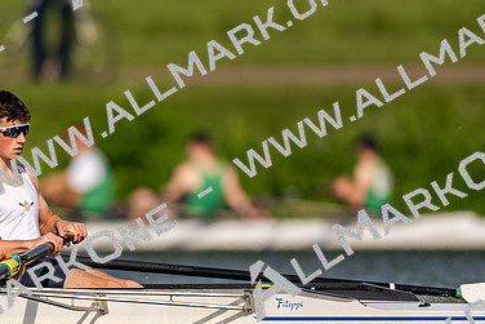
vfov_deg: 1.0
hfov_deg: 1.5
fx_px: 18733
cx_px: 139
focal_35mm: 1390
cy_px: 199
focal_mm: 600
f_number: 4
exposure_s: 1/2500
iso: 180
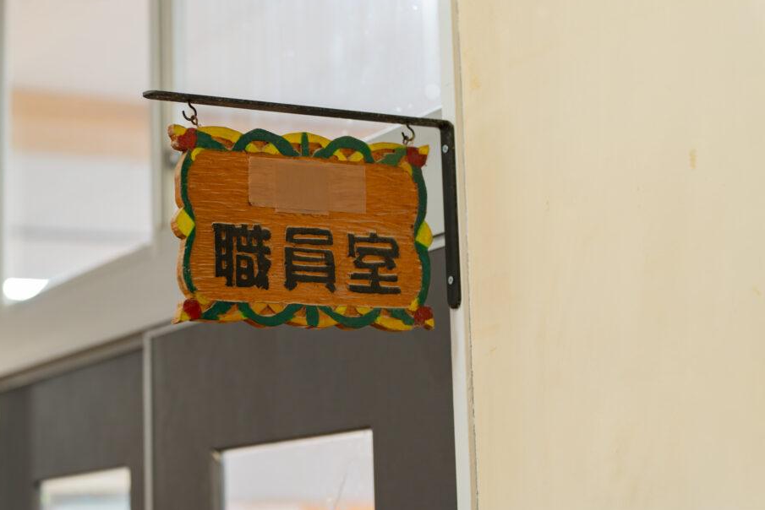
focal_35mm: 86
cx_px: 347
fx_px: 1828
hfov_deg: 23.6
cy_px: 241
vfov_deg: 15.9
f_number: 2.8
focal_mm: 76
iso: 800
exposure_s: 1/40
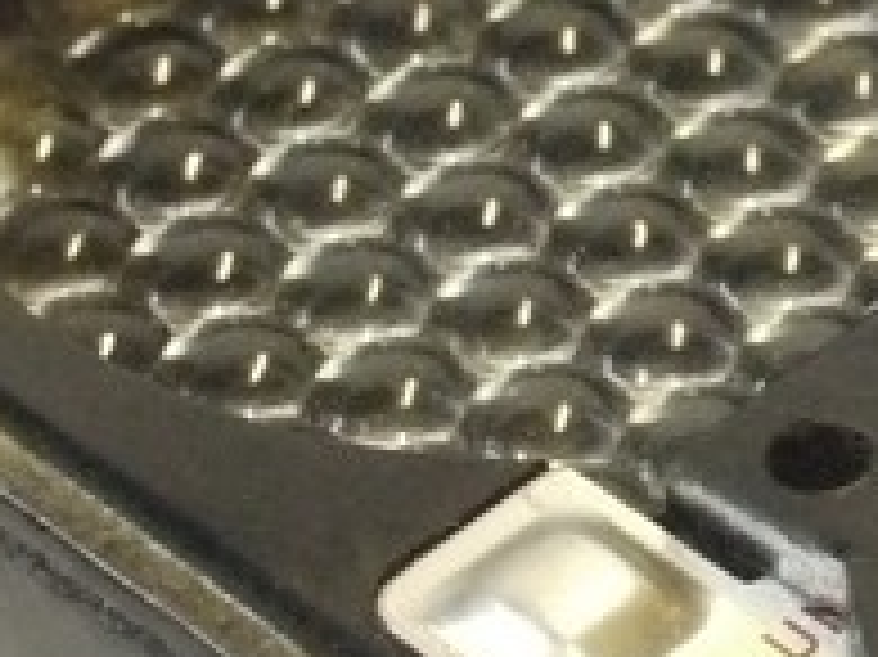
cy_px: 292
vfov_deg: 4.0
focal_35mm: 369
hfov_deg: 5.3
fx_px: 9354
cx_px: 1504
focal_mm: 30
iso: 1600
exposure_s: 1/80
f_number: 8
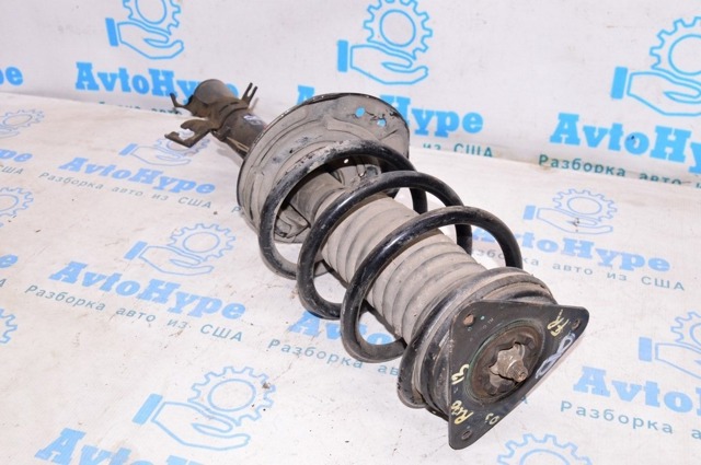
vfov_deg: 31.8
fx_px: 817
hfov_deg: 46.5
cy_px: 232
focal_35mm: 42
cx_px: 350
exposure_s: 1/100
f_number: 8
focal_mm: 28
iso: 1600
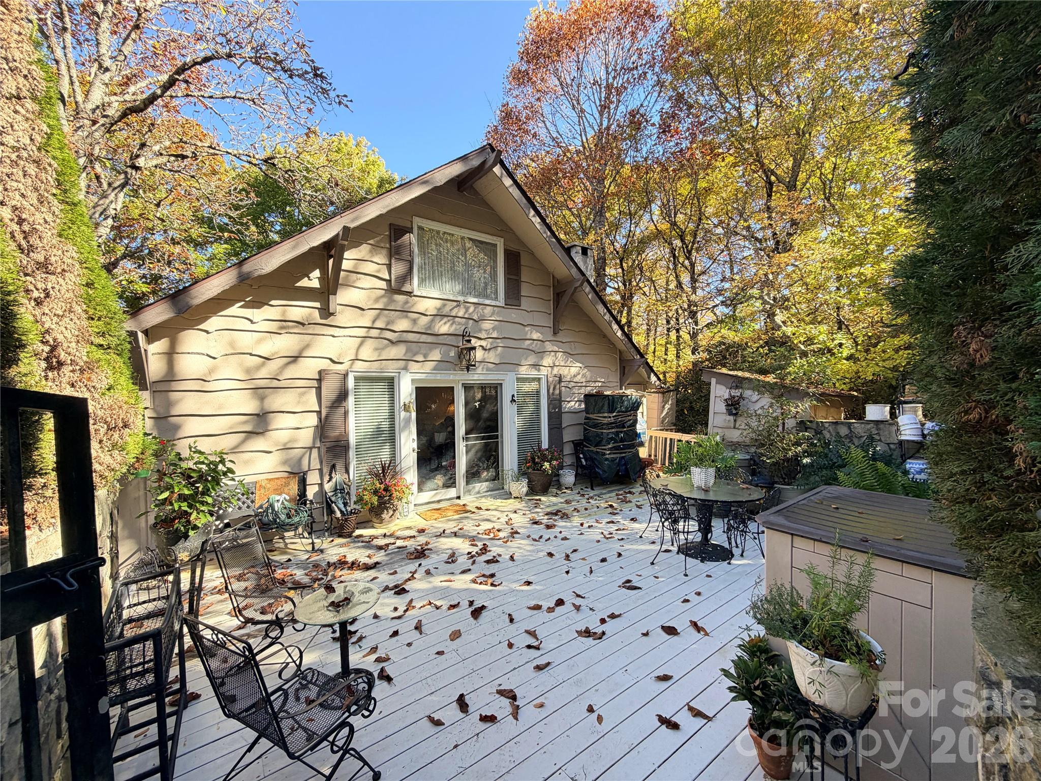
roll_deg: +1.2
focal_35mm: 14
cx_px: 520
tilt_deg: -0.7
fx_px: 421
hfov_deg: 102.1
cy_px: 390
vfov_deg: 85.7
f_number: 2.2
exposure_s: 1/156
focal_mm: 2.22
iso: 50
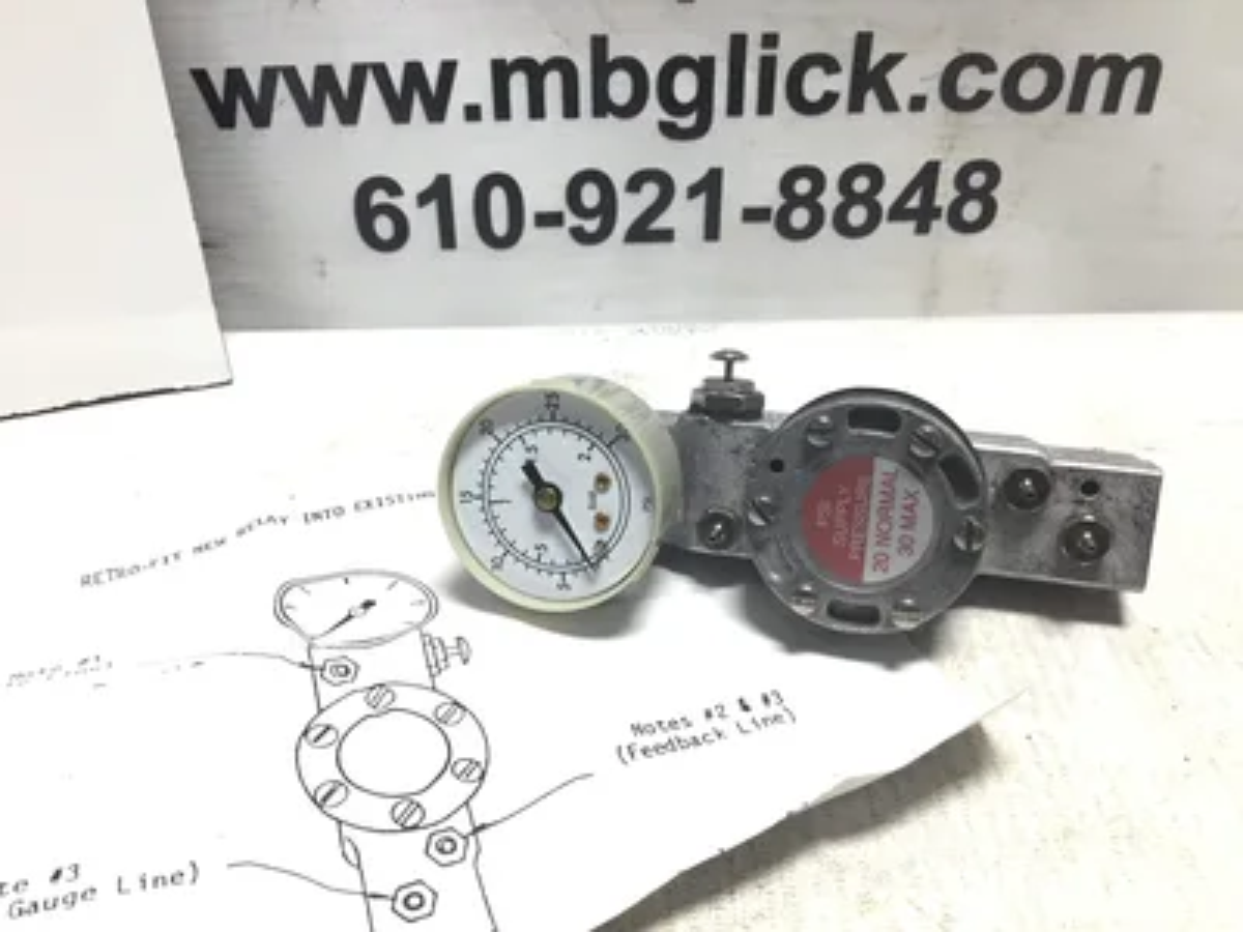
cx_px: 622
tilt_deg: -31.6
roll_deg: -0.1
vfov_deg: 45.4
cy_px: 466
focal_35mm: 31
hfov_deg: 58.4
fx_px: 1113
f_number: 2.4
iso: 32
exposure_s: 1/120
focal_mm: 3.3
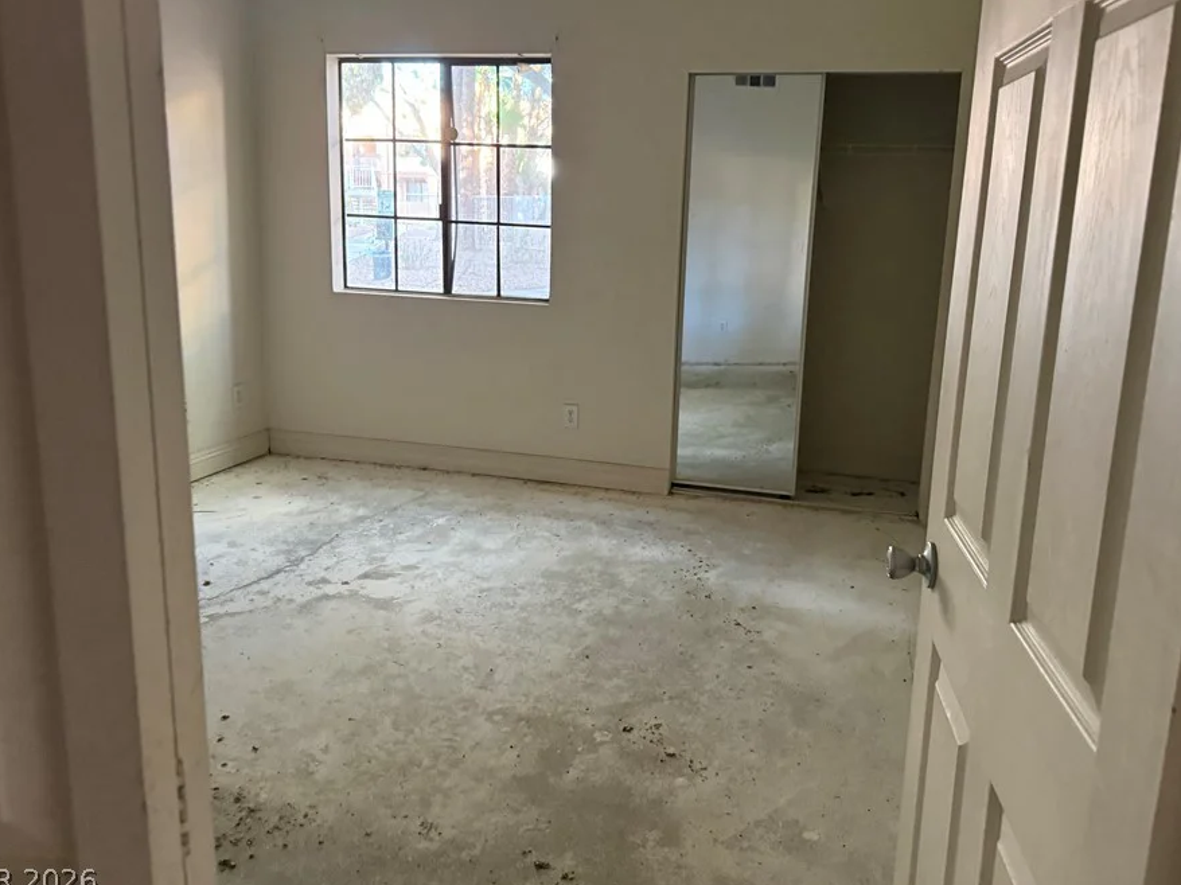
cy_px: 386
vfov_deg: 49.6
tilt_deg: -10.6
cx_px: 639
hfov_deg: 63.4
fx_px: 955
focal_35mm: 28
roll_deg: -1.5
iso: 800
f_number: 1.78
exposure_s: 1/46
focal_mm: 6.76
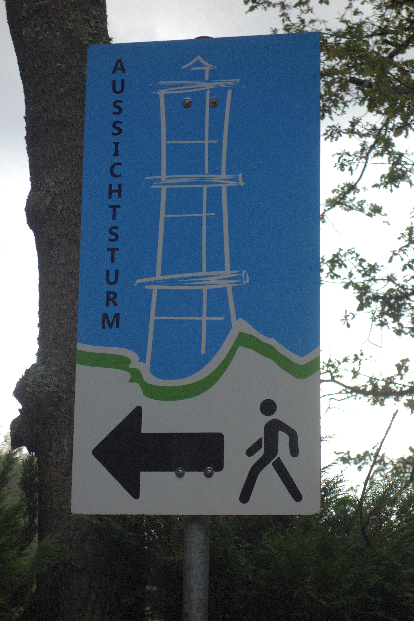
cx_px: 207
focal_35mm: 90
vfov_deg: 22.6
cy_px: 310
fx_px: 1552
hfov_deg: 15.2
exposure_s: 1/250
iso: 320
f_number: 5
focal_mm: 33.56
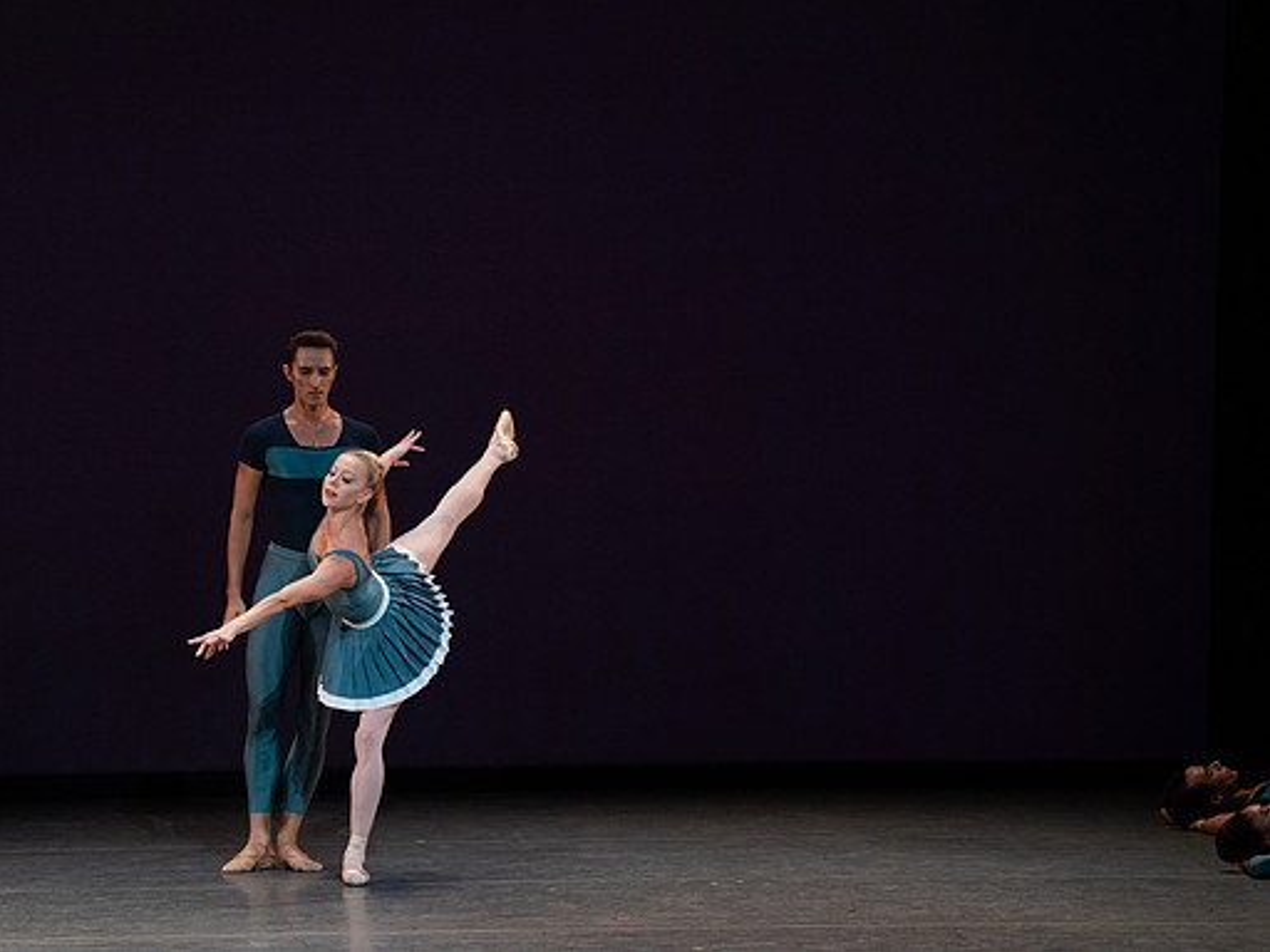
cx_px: 553
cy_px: 475
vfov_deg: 4.5
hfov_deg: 6.0
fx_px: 12107
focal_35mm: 330
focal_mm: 303
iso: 5000
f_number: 8
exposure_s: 1/400
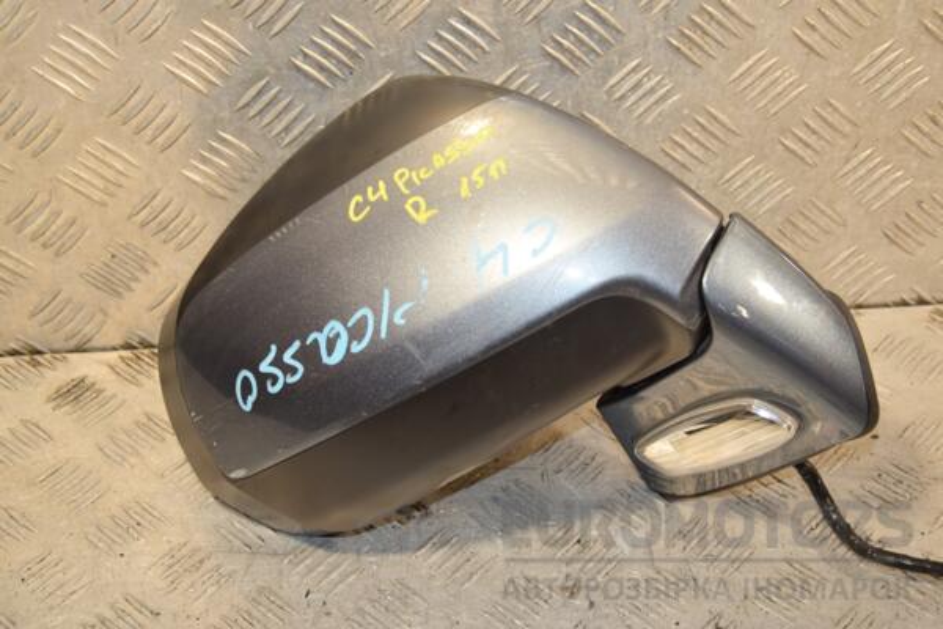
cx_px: 472
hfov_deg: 29.9
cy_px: 314
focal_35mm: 68
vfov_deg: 20.2
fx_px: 1768
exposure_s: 1/200
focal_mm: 45
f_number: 6.3
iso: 800
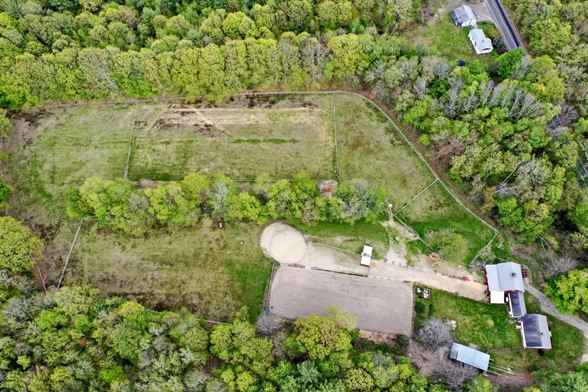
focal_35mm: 28
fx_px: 457
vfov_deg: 46.4
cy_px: 196
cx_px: 294
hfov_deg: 65.5
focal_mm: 10.26
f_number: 4
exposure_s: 1/120
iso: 100
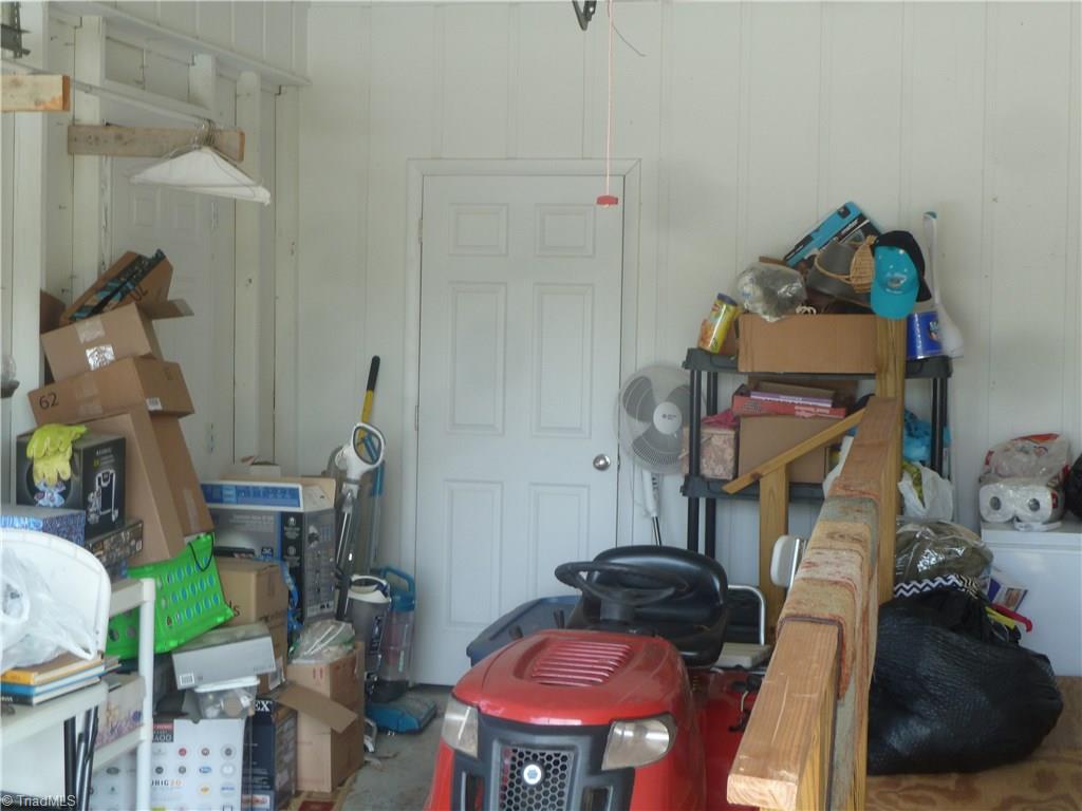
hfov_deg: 34.9
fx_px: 1719
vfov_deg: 26.6
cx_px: 541
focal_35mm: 55
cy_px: 406
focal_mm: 9.1
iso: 125
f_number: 3.9
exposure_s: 1/40
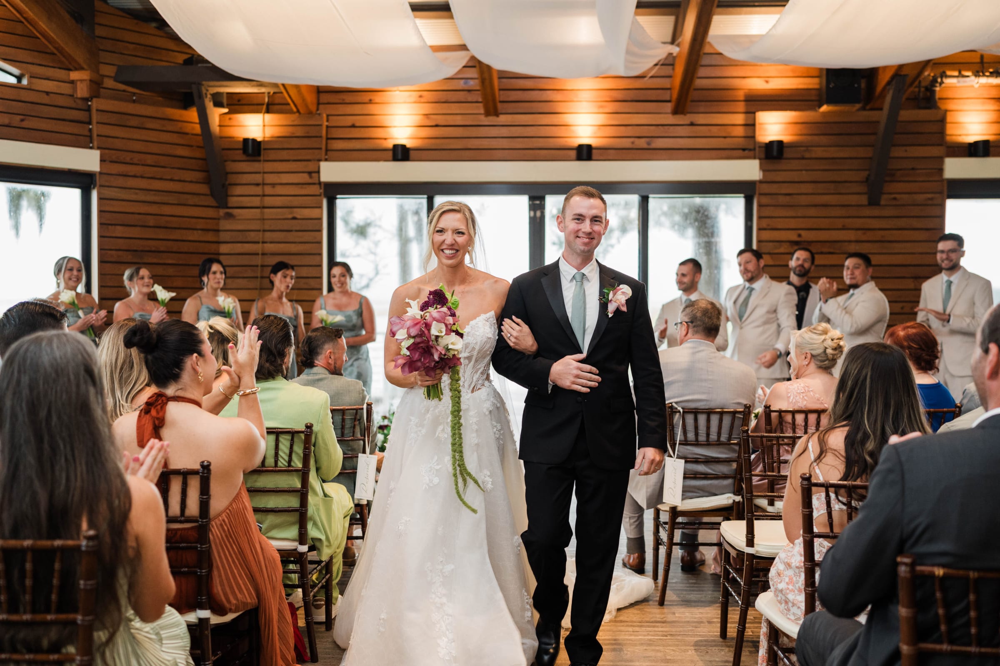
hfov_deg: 54.4
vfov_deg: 37.9
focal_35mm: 35
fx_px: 972
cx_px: 500
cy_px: 333
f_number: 2
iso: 800
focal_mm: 35
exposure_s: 1/200
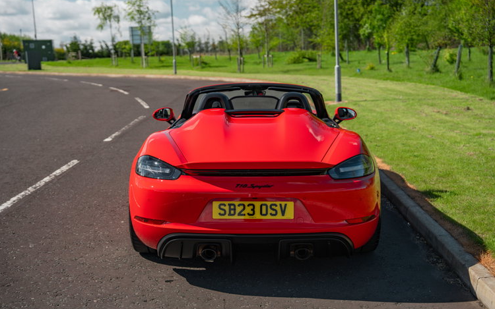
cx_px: 252
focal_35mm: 49
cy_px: 160
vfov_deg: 26.3
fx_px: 661
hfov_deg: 41.0
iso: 100
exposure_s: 1/1600
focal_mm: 47
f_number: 2.8
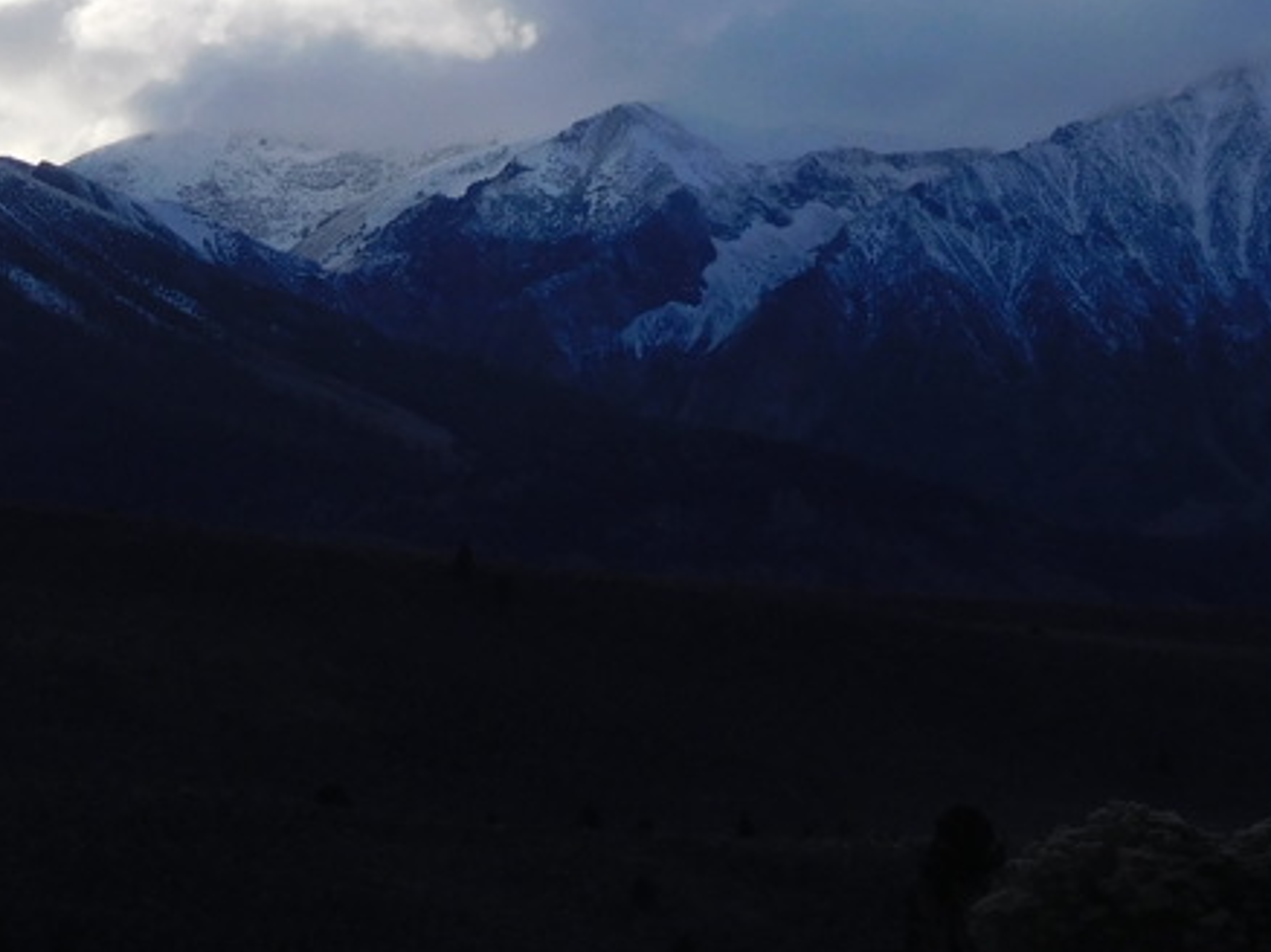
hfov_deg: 13.1
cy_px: 12
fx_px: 5541
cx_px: 353
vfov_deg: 9.7
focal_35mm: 151
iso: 125
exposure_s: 1/1250
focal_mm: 11.1
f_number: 4.4
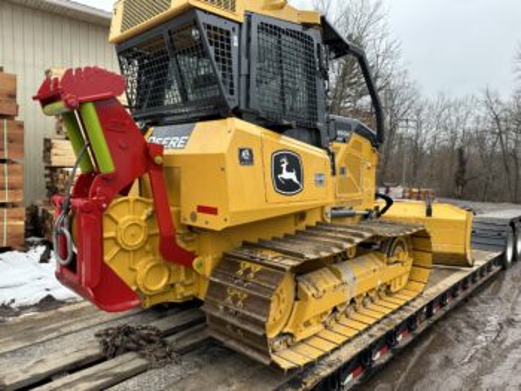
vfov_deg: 56.9
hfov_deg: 71.6
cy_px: 196
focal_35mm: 24
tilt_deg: -5.4
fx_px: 361
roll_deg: -1.3
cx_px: 260
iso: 100
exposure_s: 1/121
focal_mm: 6.86
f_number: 1.78
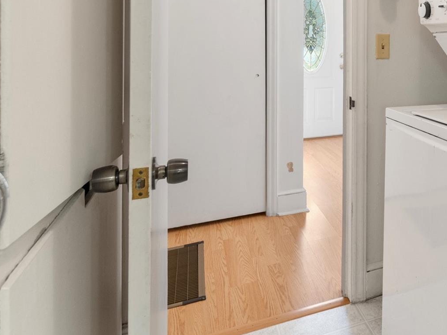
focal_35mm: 29
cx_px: 381
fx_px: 375
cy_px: 63
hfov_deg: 55.5
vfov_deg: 45.6
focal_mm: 10
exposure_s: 1/30
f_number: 4.5
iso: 500
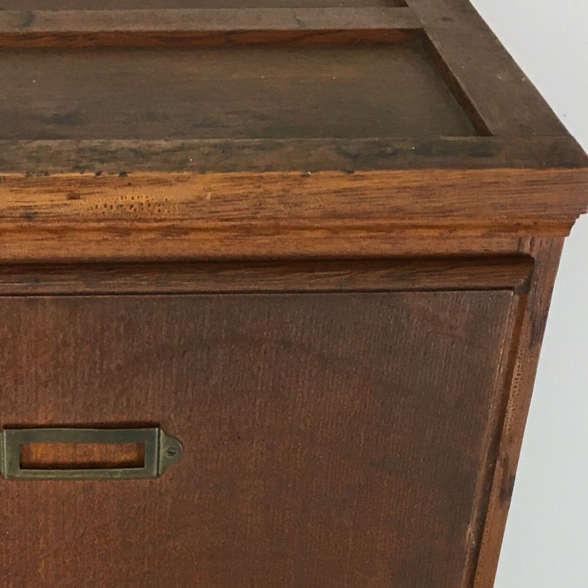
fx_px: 1595
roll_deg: -0.2
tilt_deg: -38.7
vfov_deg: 19.6
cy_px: 713
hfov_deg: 20.4
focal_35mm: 83
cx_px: 52
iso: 64
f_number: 2.2
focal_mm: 4.15
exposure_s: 1/33
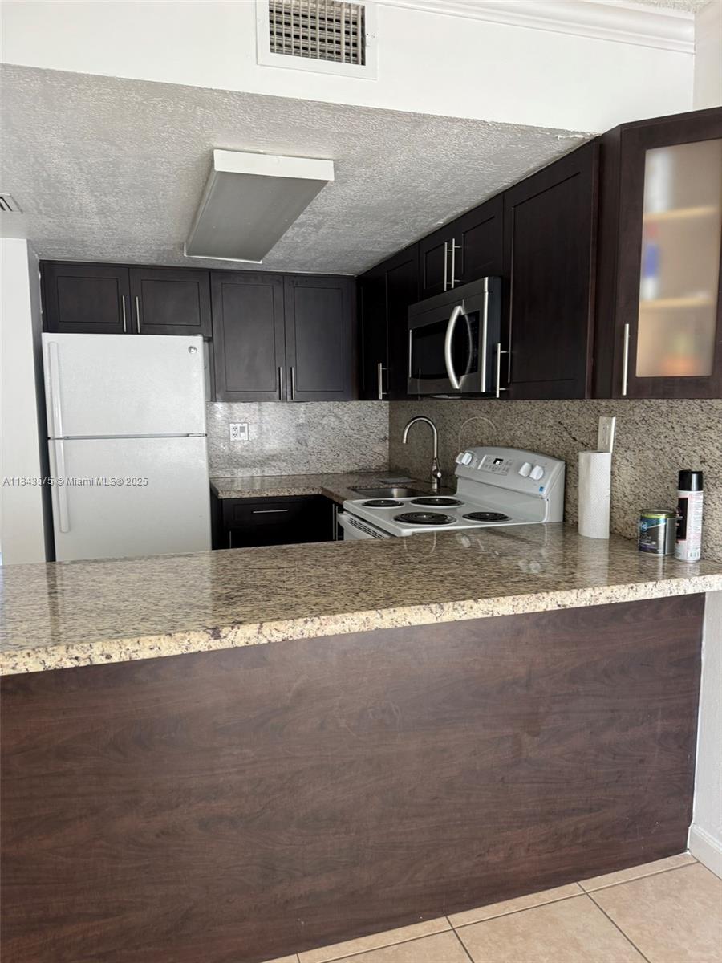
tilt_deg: -6.9
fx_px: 667
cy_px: 482
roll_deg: +0.7
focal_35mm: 24
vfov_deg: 71.6
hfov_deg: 56.8
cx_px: 361
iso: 200
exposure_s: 1/80
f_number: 1.78
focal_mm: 6.76
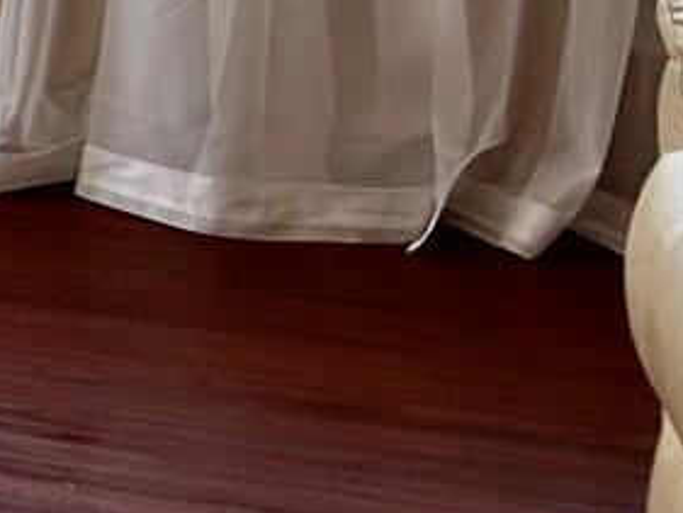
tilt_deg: -3.1
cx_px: -1252
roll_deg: +0.1
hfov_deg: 10.3
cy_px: -566
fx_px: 2921
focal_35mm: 148
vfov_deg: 9.3
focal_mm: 5.7
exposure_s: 1/216
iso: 40
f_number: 1.5
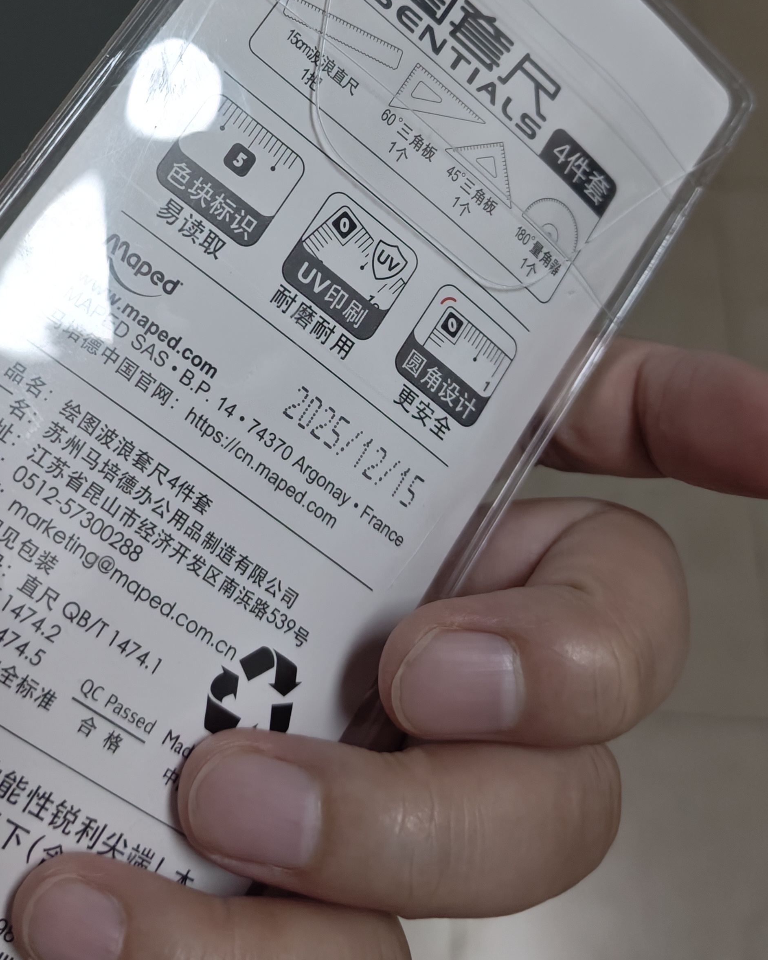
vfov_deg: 45.5
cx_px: 287
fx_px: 1108
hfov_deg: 38.0
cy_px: 257
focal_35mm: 39
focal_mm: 5.56
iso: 551
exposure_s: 1/300
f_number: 1.88
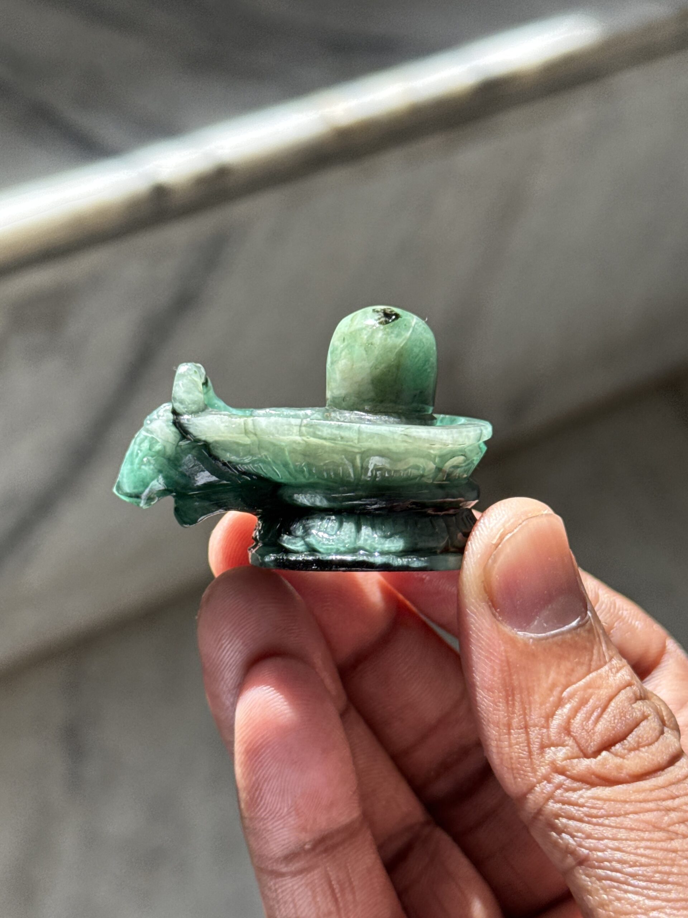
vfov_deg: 39.7
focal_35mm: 48
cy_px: 459
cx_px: 344
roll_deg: -7.7
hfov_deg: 30.3
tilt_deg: -44.1
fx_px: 1272
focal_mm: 6.76
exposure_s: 1/917
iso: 100
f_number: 1.78
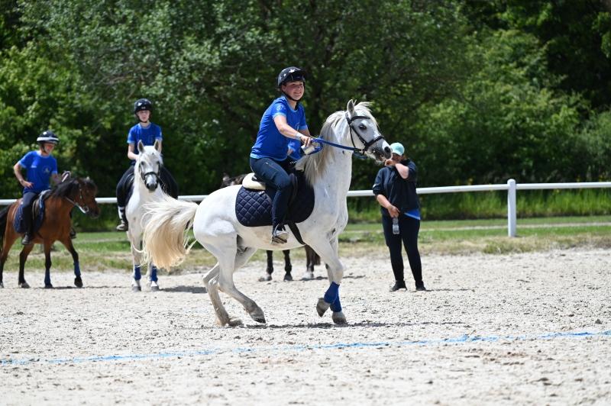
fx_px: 3137
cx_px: 306
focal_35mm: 185
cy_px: 203
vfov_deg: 7.4
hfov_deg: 11.1
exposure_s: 1/1250
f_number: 5.6
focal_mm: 185
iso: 250
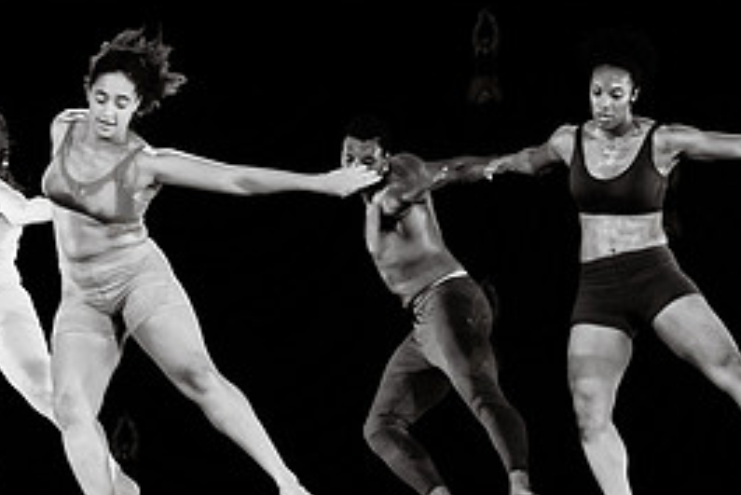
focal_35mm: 449
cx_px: 123
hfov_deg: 4.6
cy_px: 189
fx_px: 9247
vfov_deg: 3.1
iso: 3200
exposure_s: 1/1000
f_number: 2.8
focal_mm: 200
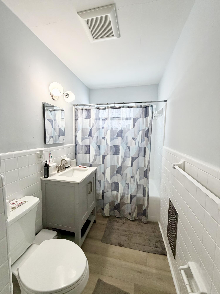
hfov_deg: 85.7
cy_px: 147
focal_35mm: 14
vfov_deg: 102.1
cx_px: 110
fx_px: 119
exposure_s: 1/120
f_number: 2.2
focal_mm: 2.22
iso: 320
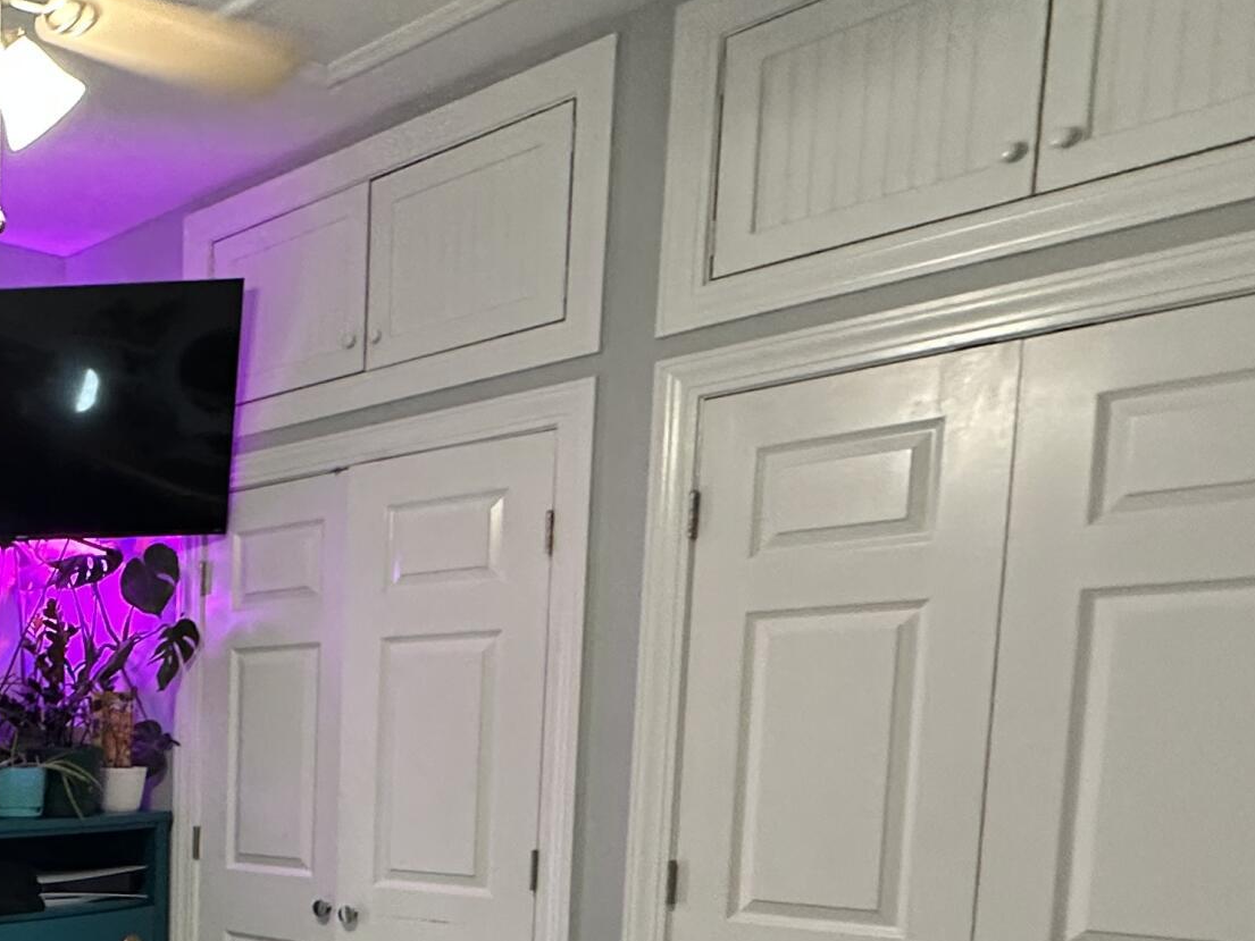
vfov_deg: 35.1
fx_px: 1378
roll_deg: +0.1
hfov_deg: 39.5
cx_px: -141
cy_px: 882
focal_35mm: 38
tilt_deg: -2.5
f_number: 2.2
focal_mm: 2.22
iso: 200
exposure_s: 1/60
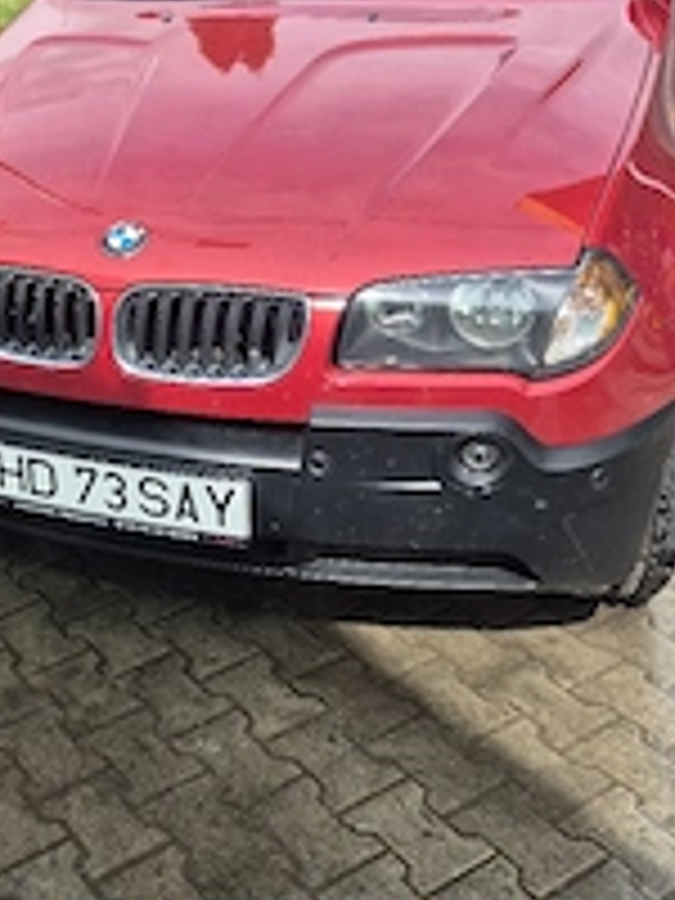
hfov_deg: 29.9
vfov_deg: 40.8
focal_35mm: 46
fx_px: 1196
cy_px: 310
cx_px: 40
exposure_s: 1/769
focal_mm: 5.4
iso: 25
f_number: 1.8
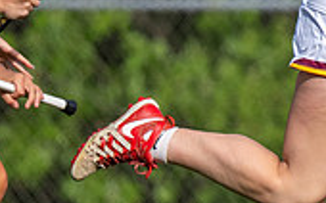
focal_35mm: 2744
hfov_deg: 0.8
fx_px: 24363
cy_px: 35
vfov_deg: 0.5
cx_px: 433
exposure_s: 1/2500
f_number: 5.6
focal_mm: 500
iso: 640
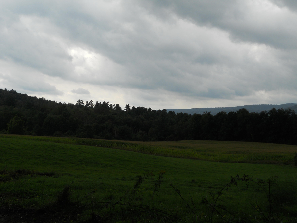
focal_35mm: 46
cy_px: 112
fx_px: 395
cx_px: 148
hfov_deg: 41.2
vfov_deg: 31.5
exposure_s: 1/500
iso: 80
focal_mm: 8.2
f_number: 4.3
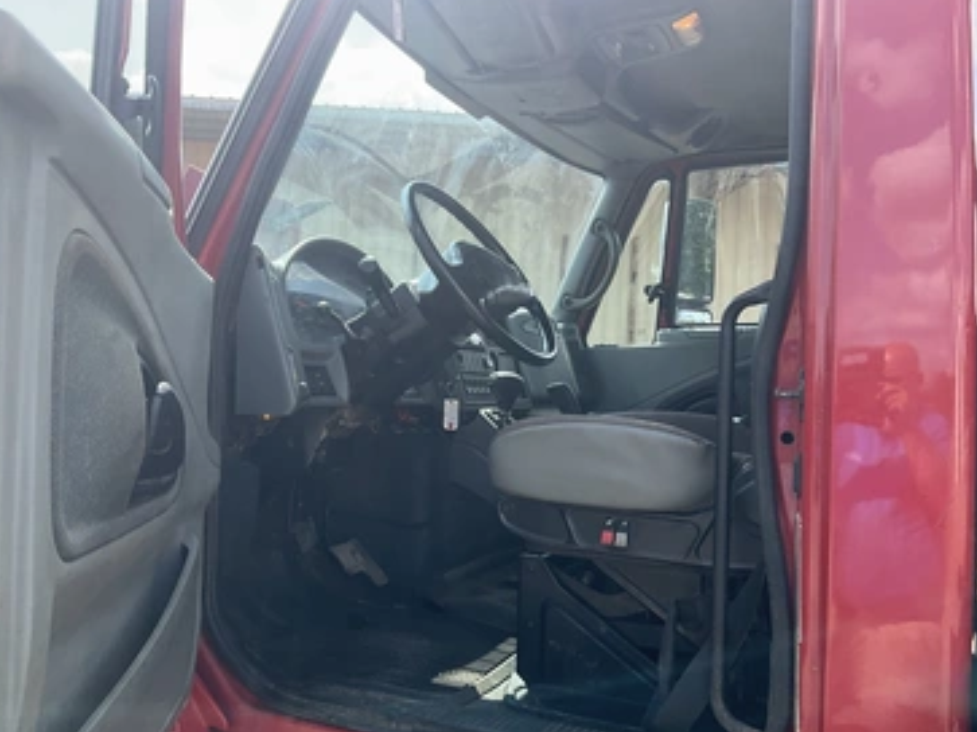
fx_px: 903
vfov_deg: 44.1
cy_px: 388
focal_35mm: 32
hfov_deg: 56.8
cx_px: 476
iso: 25
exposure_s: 1/486
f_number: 1.8
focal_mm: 3
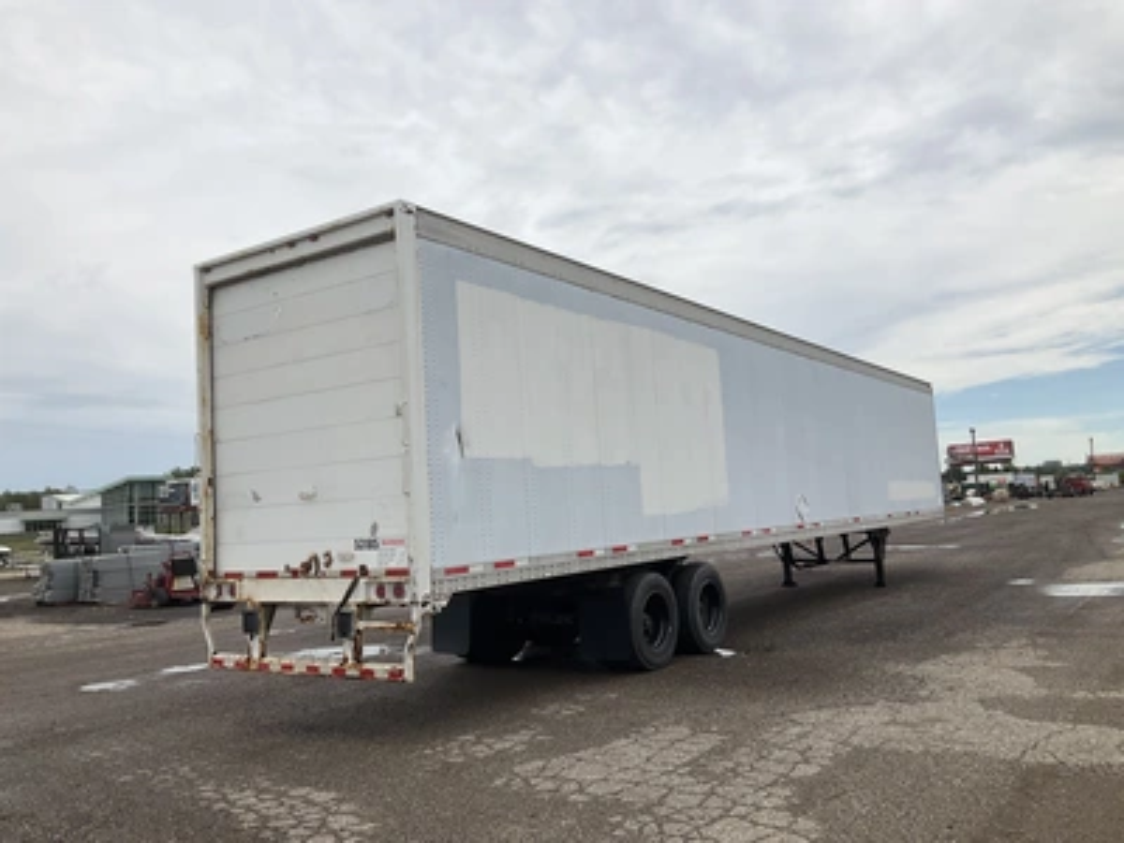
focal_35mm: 29
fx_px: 942
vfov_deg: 48.2
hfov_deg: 61.7
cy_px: 422
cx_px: 562
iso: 25
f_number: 1.8
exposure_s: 1/2959
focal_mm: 3
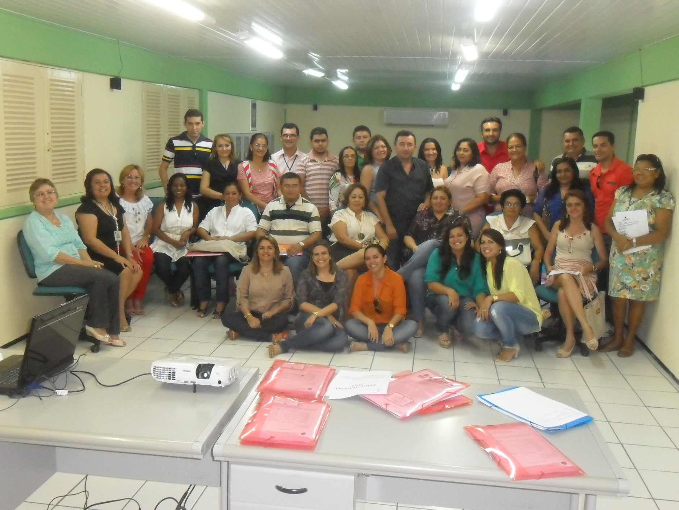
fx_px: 687
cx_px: 339
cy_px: 248
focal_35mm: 35
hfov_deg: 52.6
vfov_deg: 40.7
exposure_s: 1/45
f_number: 3.7
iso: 320
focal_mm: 5.7
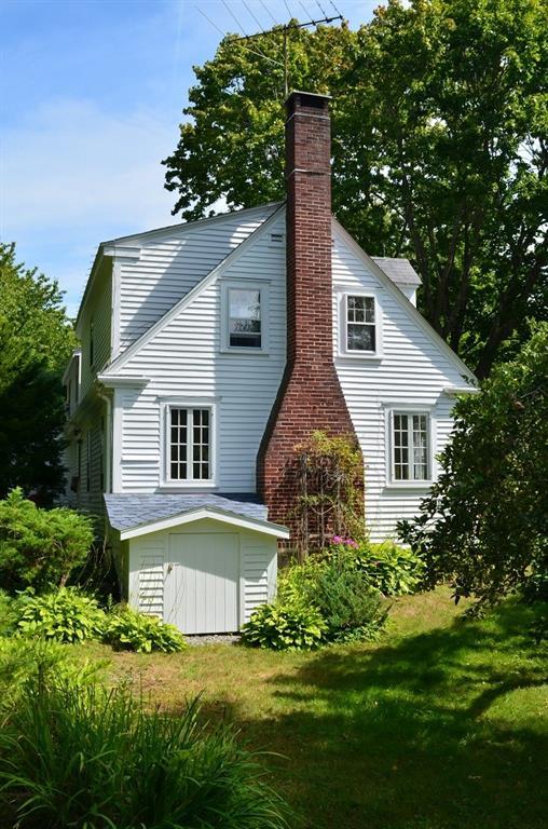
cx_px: 274
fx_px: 826
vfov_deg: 53.2
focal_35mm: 36
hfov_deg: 36.7
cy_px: 414
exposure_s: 1/125
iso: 180
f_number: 11
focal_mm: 24
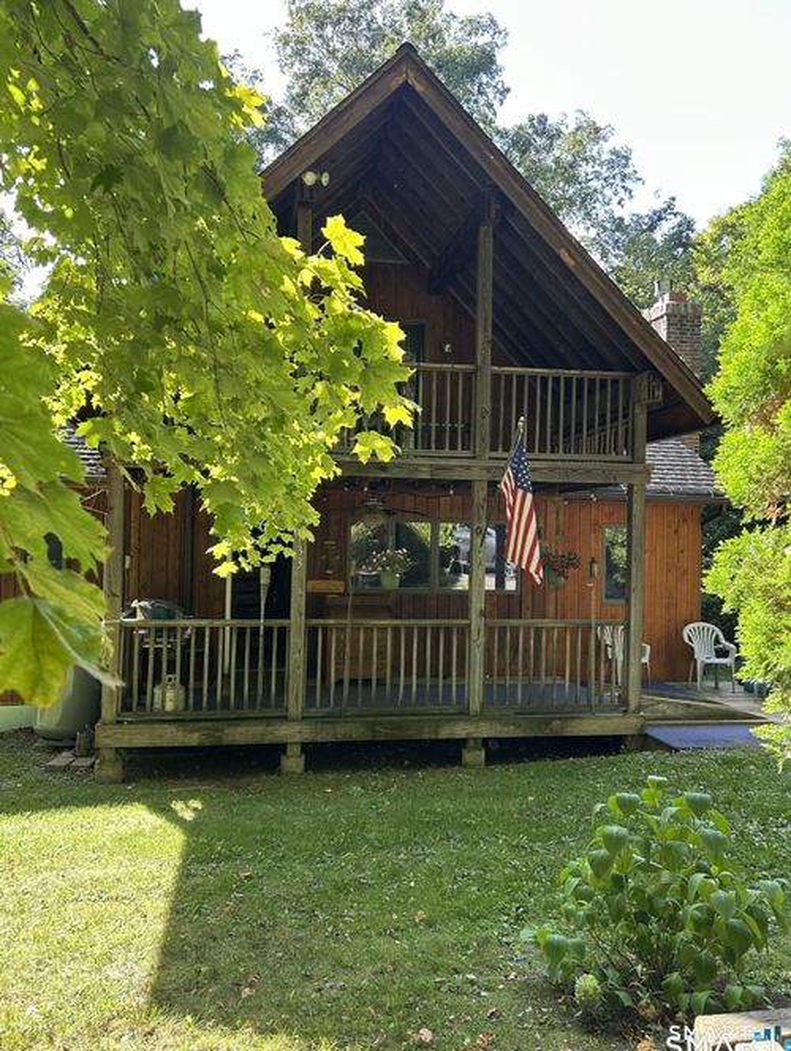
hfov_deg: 53.2
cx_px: 396
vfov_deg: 67.2
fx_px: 790
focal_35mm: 26
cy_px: 526
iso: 50
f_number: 1.5
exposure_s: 1/192
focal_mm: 5.7
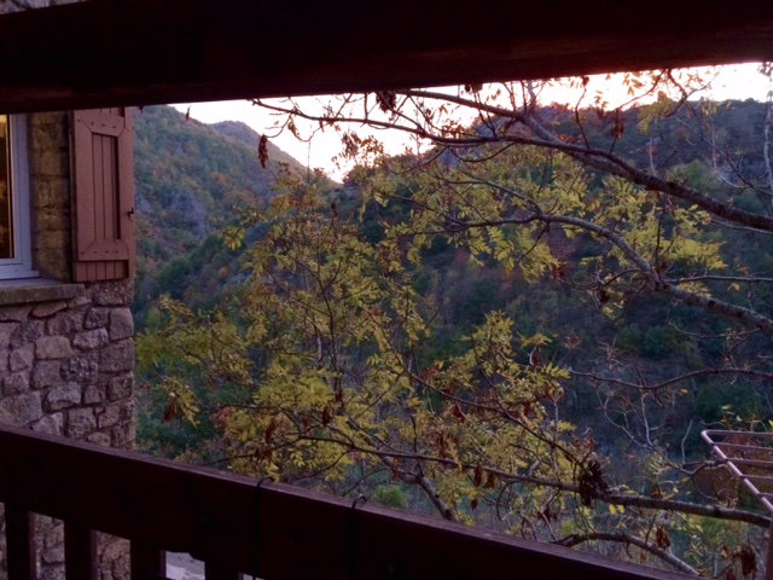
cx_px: 386
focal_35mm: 29
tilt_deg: -5.1
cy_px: 290
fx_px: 648
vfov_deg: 48.2
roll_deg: +0.7
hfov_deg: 61.7
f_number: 2.2
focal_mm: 4.15
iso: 320
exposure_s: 1/15
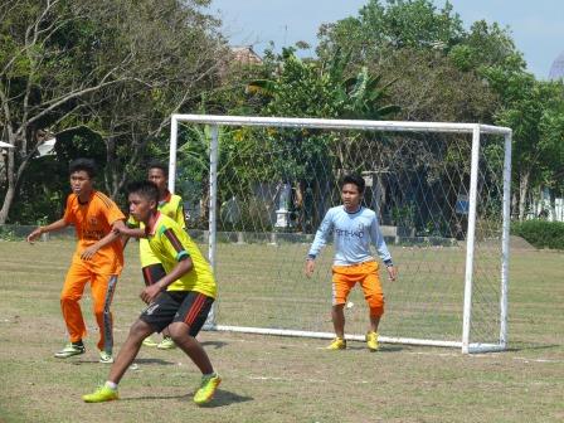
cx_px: 282
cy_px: 212
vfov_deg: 9.8
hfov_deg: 13.1
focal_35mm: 151
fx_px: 2460
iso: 100
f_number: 5.6
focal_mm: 31.9
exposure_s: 1/400
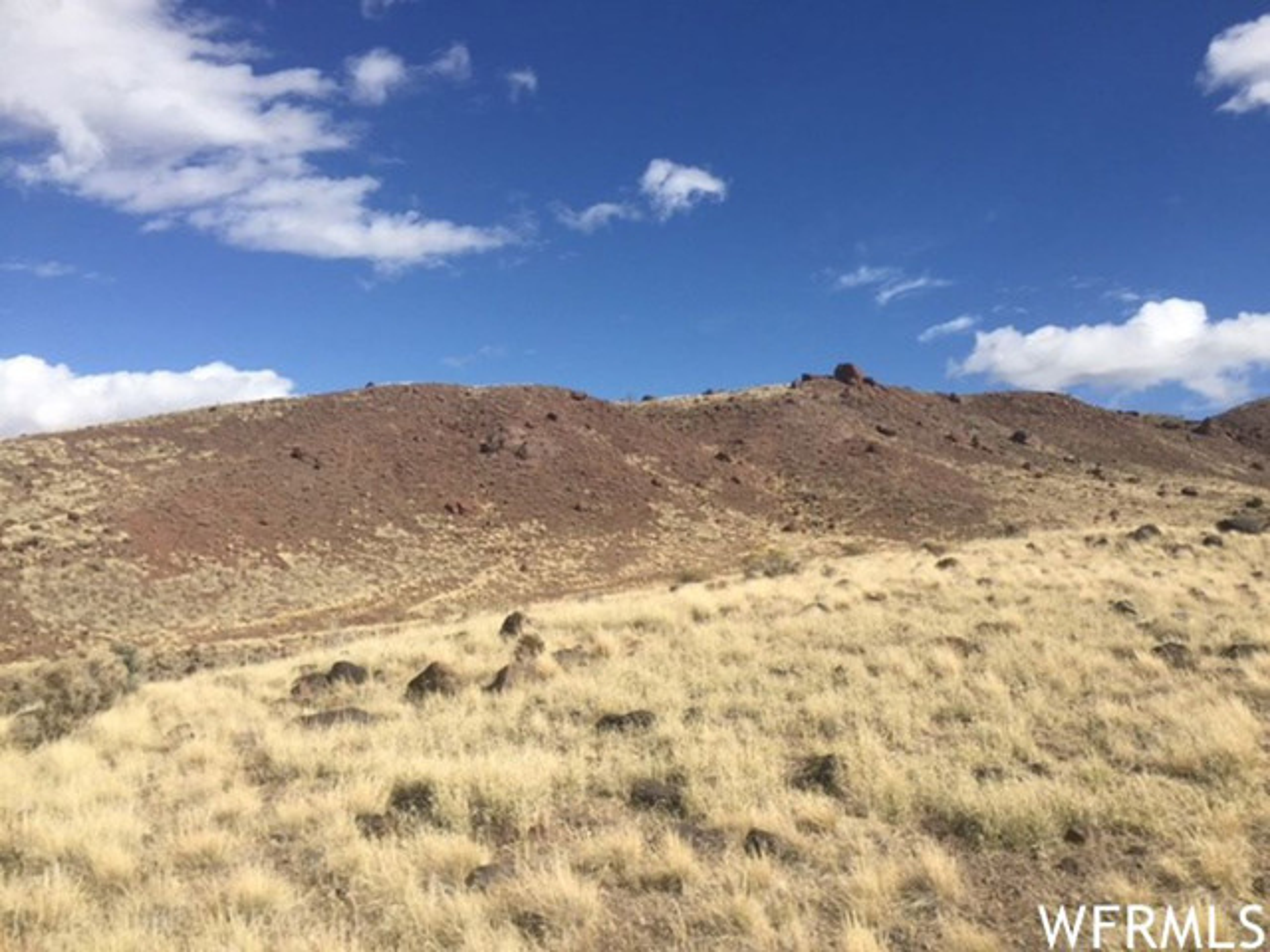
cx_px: 635
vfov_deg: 48.2
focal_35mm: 29
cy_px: 476
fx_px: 1064
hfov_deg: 61.7
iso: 32
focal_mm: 4.15
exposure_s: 1/3049
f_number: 2.2
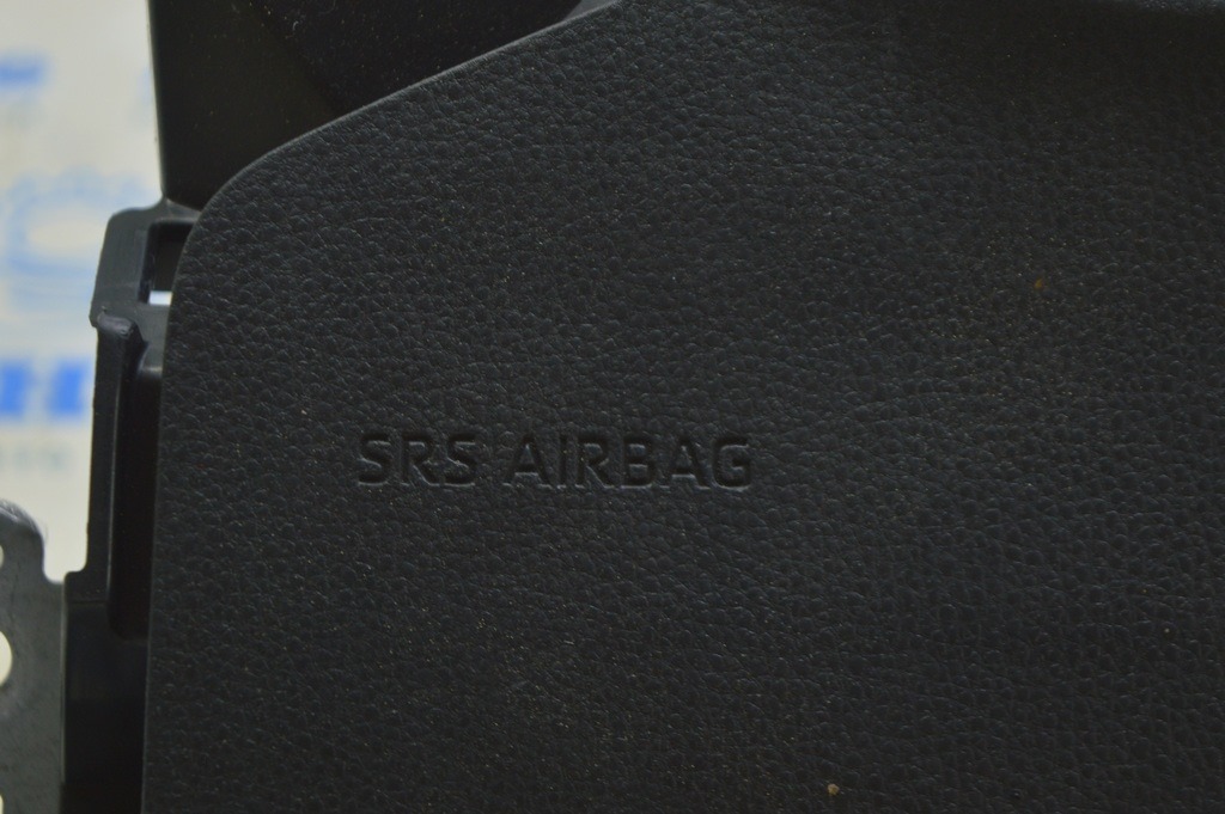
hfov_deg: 24.6
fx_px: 2805
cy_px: 407
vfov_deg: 16.5
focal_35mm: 82
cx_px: 612
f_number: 5.6
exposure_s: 1/20
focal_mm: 55
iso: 400
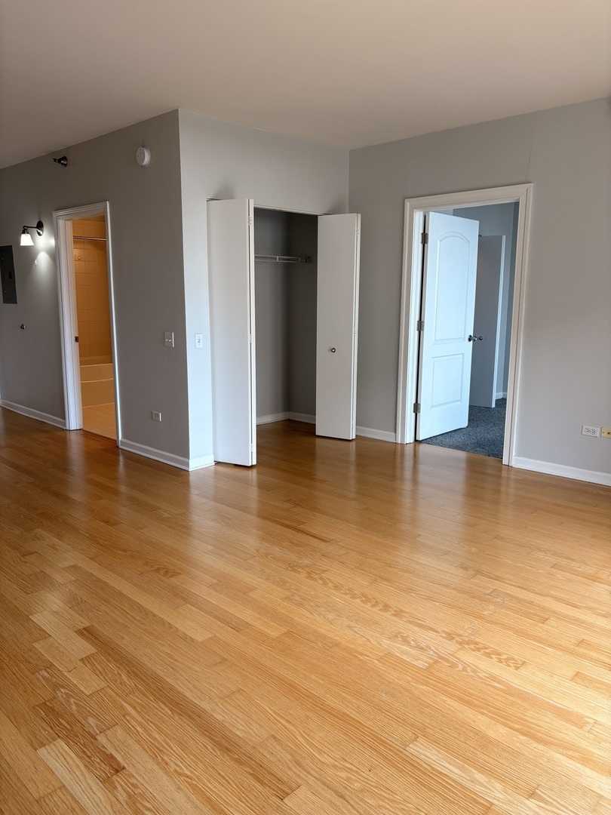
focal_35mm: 26
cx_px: 306
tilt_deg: -9.1
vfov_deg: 67.3
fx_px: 612
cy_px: 408
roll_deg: +0.0
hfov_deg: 53.1
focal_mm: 5.96
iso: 50
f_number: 1.6
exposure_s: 1/121
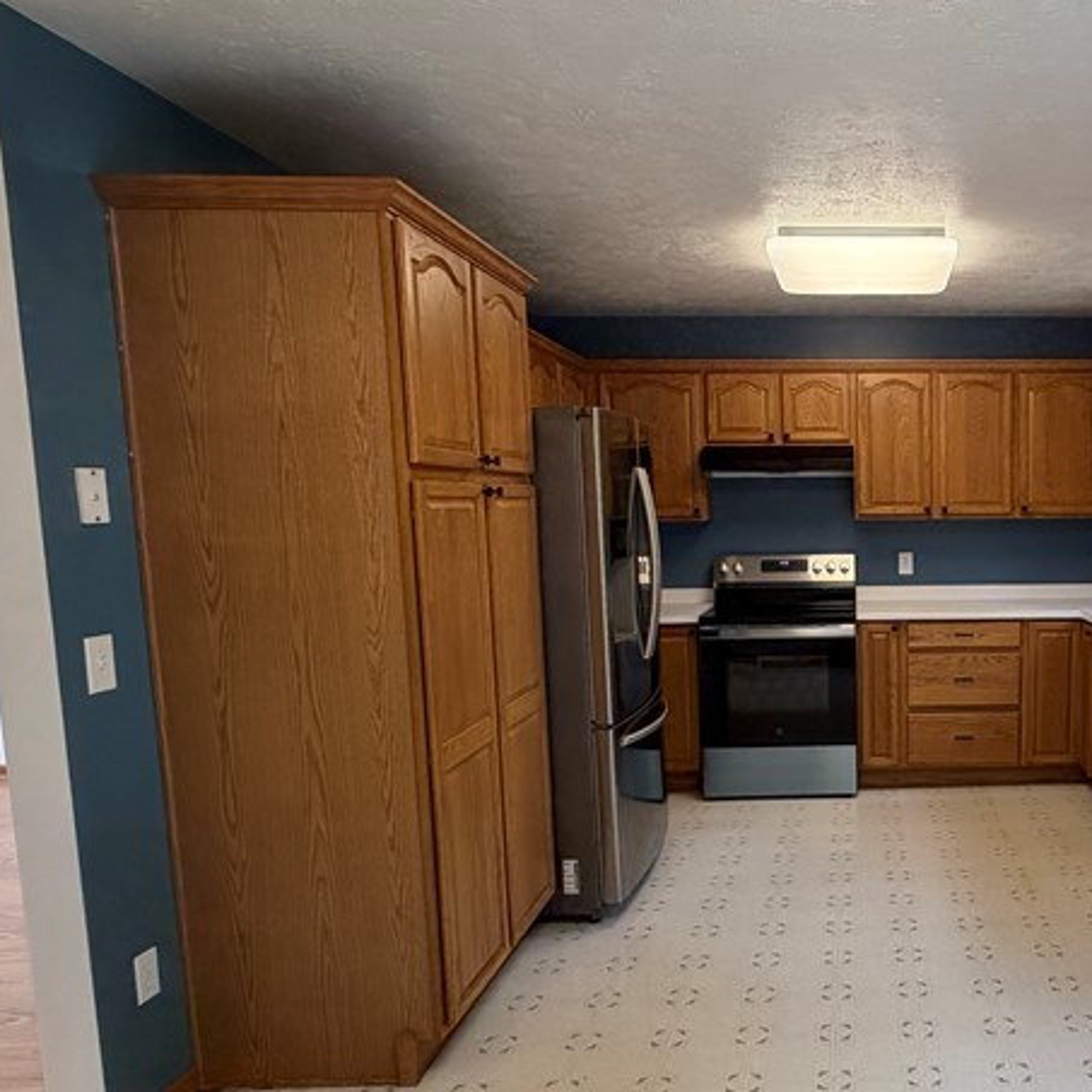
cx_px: 906
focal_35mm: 28
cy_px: 629
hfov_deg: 52.7
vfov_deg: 57.0
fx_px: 999
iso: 125
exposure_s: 1/120
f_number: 2.2
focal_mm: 2.22
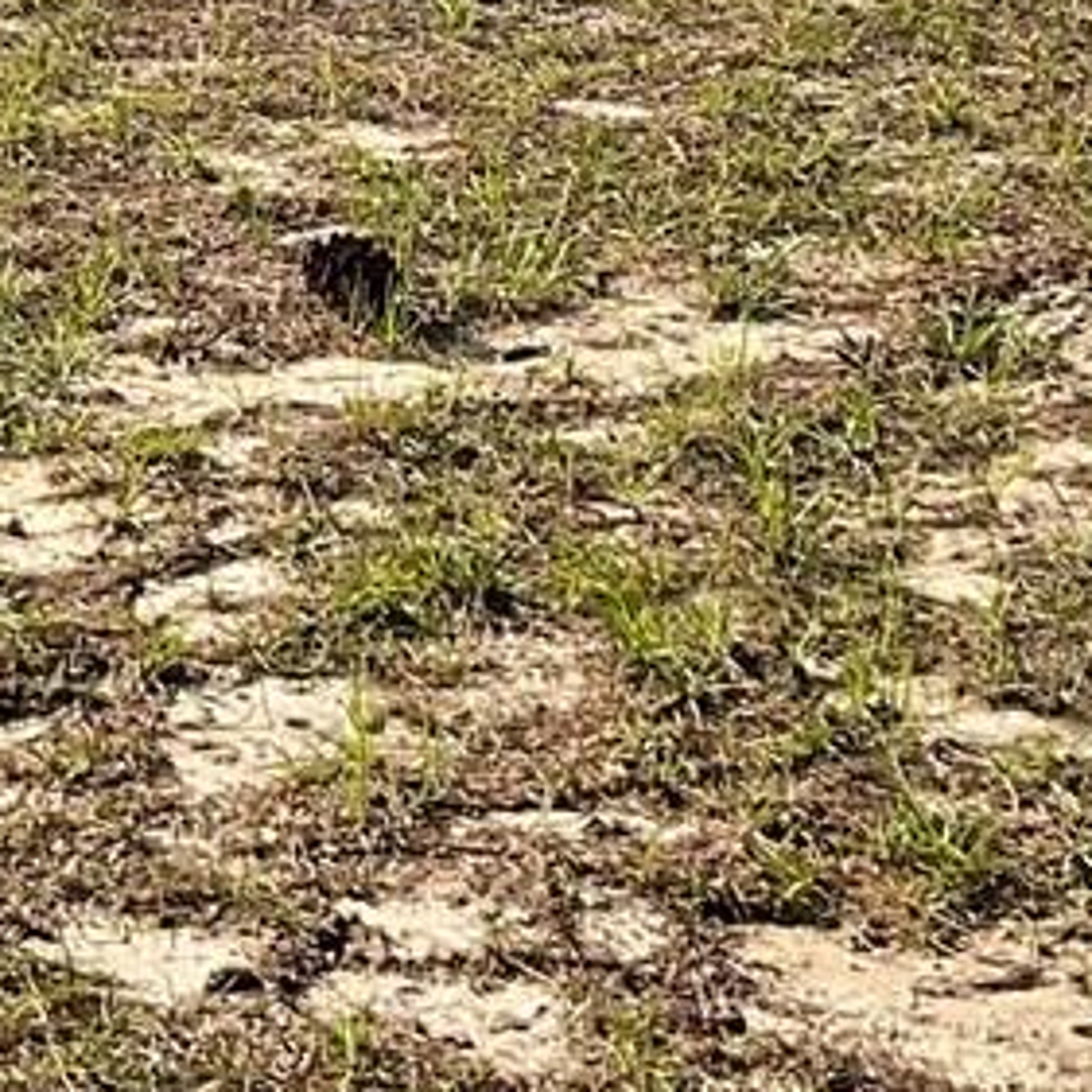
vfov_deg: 10.9
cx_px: 334
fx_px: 5211
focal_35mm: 146
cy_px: -1073
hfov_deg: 11.9
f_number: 1.8
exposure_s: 1/1534
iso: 16
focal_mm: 3
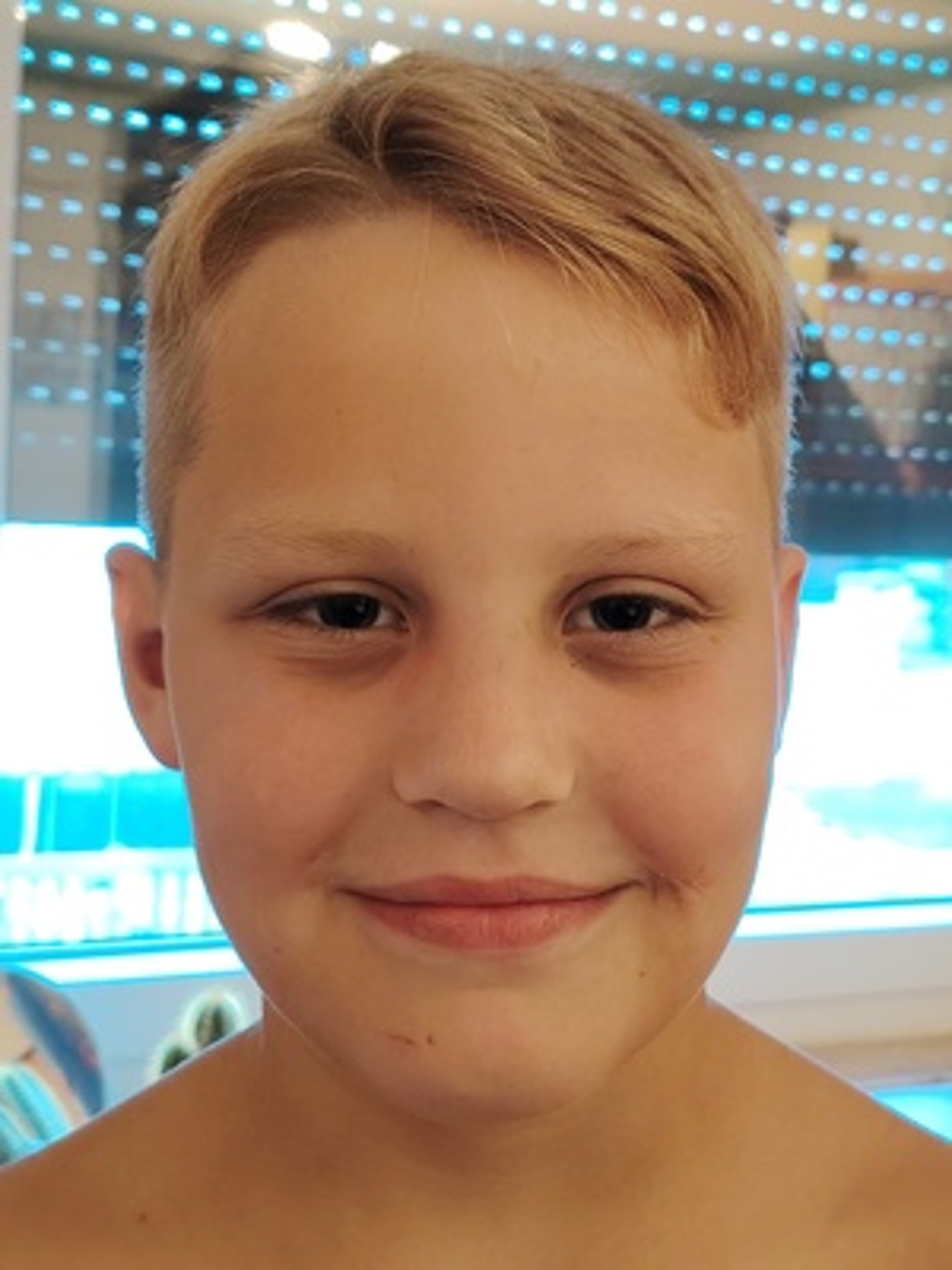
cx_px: 476
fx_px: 1760
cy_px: 635
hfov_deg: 30.3
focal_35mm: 48
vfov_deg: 39.7
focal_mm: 5.25
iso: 1953
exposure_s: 1/16.7
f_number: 1.75
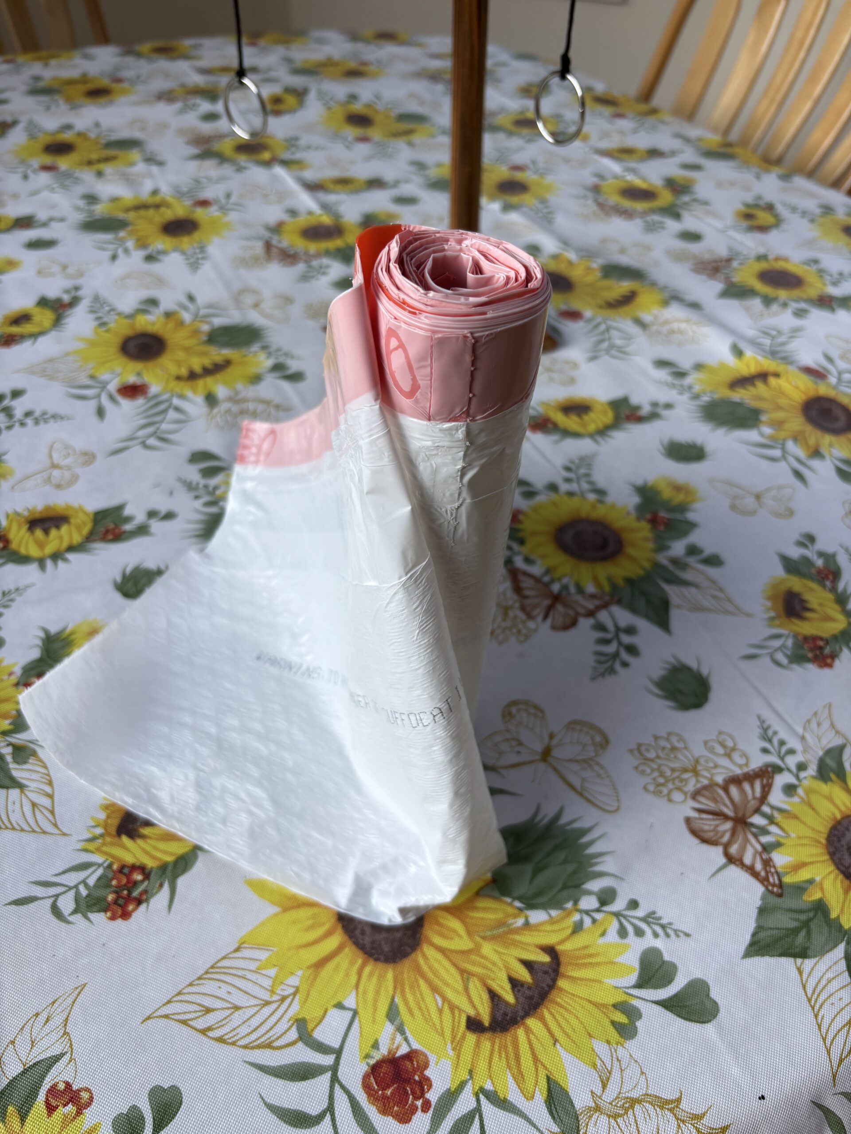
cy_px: 567
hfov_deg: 53.1
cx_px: 426
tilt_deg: -41.9
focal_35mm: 26
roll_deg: -3.4
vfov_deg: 67.3
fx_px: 852
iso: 32
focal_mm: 5.96
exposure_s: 1/121
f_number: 1.6
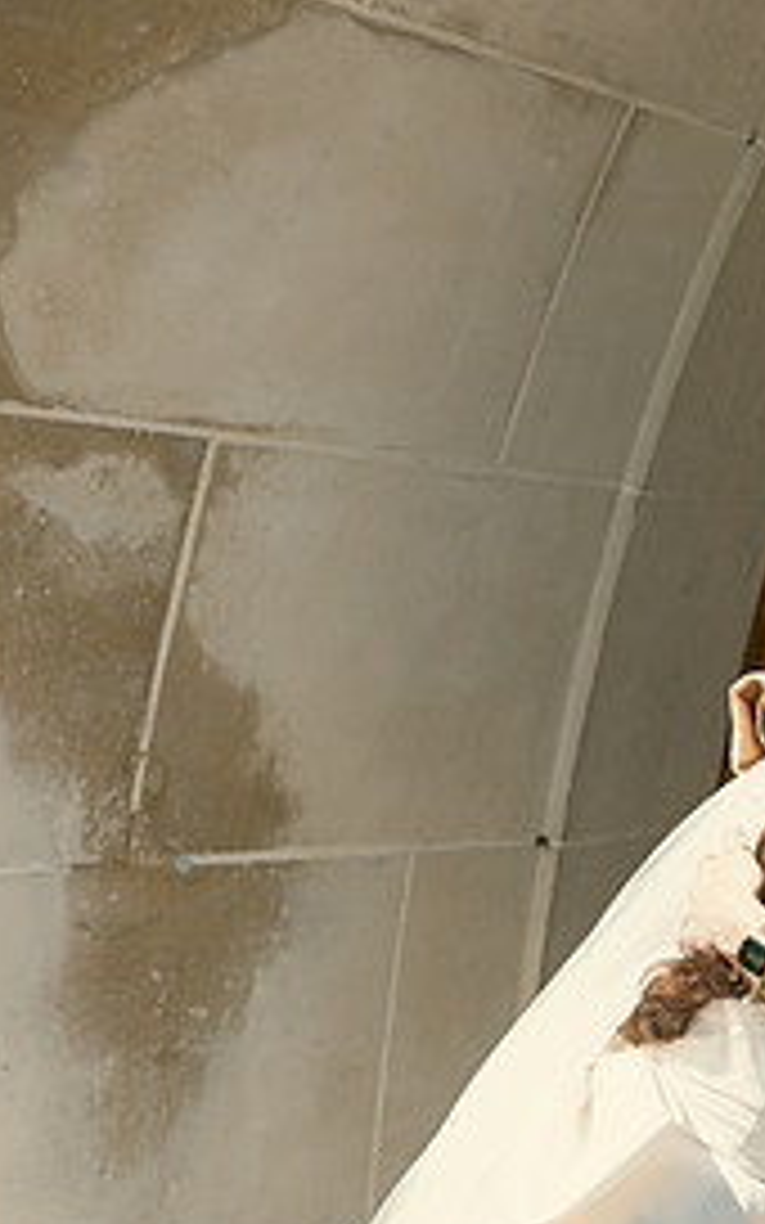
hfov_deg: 14.2
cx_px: 1102
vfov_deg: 23.8
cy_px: 718
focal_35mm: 87
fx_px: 2902
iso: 100
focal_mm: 40
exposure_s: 1/800
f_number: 3.5
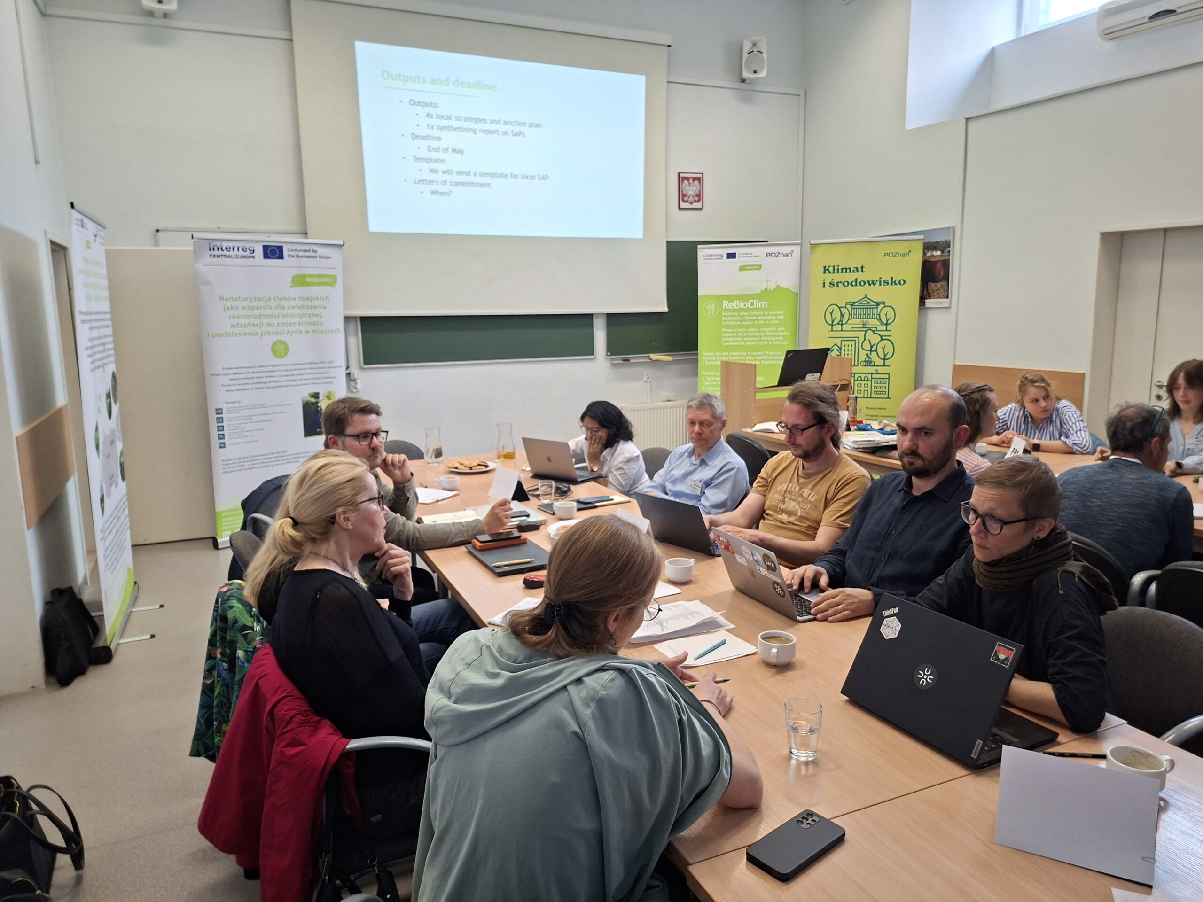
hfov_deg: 73.9
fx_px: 799
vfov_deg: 58.9
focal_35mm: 23
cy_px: 451
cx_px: 602
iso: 200
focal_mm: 5.54
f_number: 1.8
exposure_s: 1/100
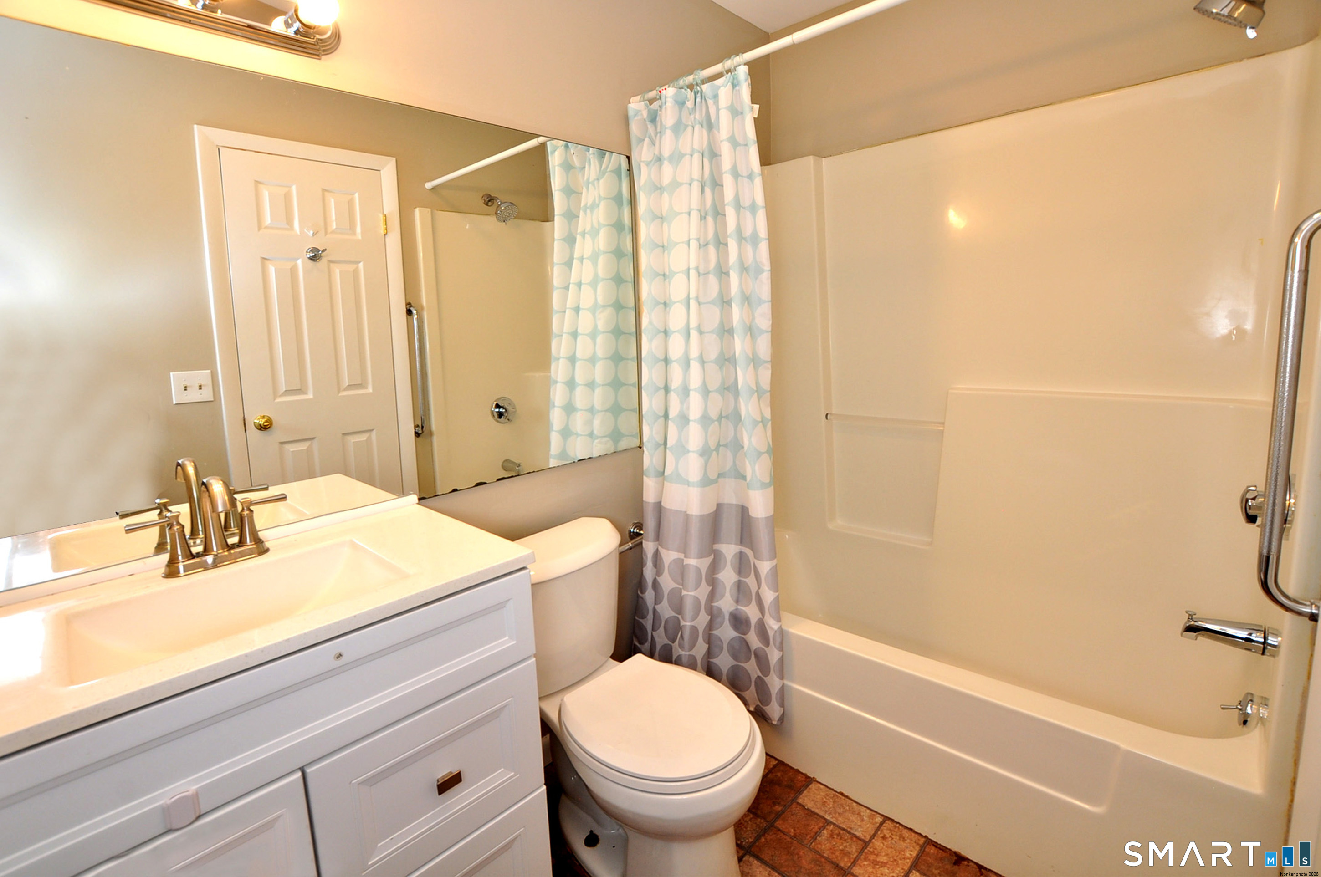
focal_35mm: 15
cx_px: 660
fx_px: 550
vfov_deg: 77.2
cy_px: 438
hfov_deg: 100.5
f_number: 6.3
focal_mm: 10
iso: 200
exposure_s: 1/30
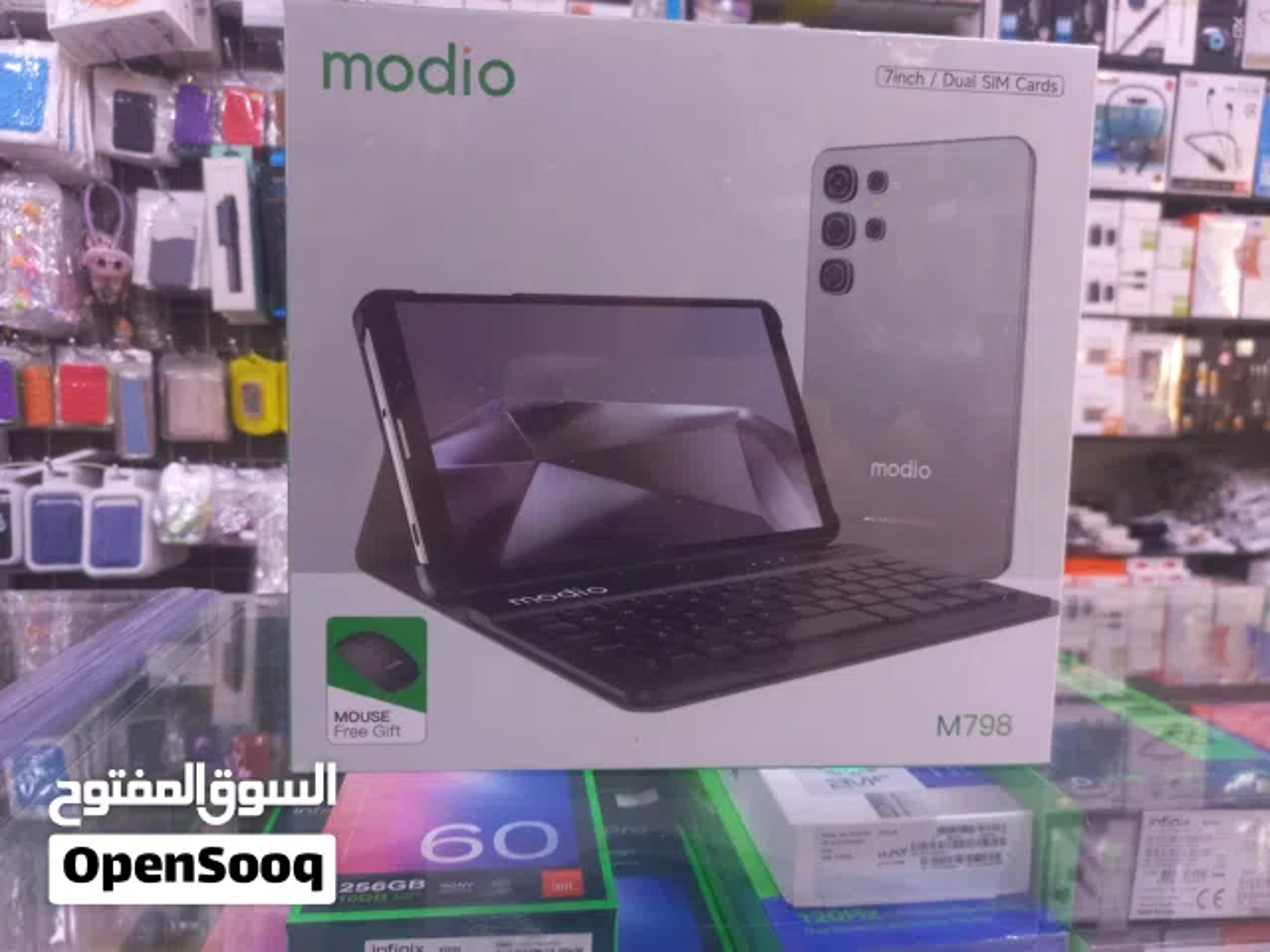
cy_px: 476
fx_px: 917
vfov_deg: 54.9
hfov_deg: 69.4
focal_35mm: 25
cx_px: 635
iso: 200
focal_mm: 4.6
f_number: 2
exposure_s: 1/50
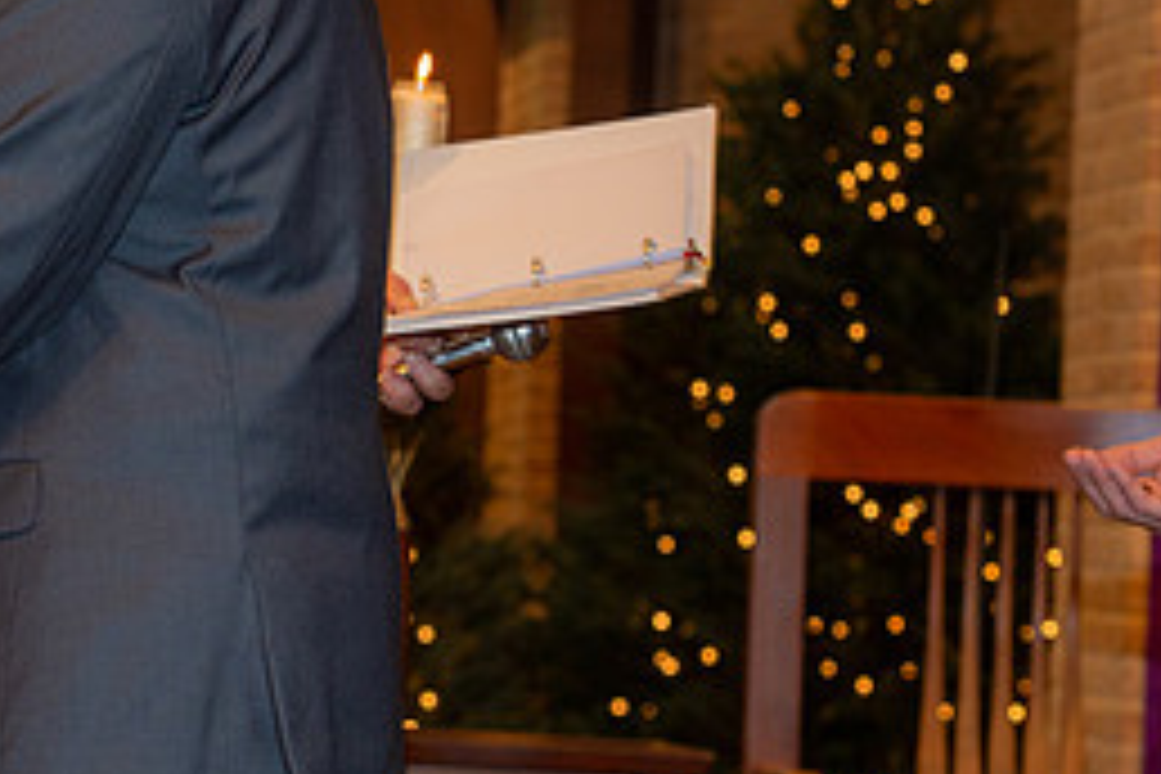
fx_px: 7385
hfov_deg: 8.9
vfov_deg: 6.0
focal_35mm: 229
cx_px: -76
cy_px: 234
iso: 1600
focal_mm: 102
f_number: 7.1
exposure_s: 1/100
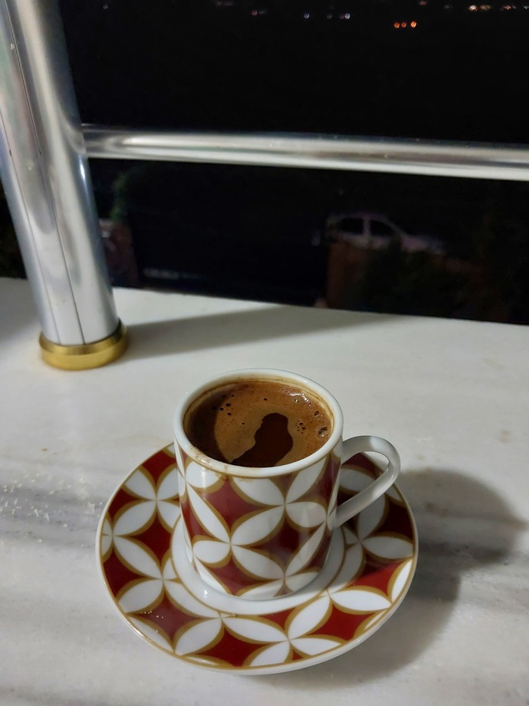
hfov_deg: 46.8
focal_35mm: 30
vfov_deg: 60.0
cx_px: 264
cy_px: 353
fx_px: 611
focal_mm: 4.6
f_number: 1.8
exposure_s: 1/25
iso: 500
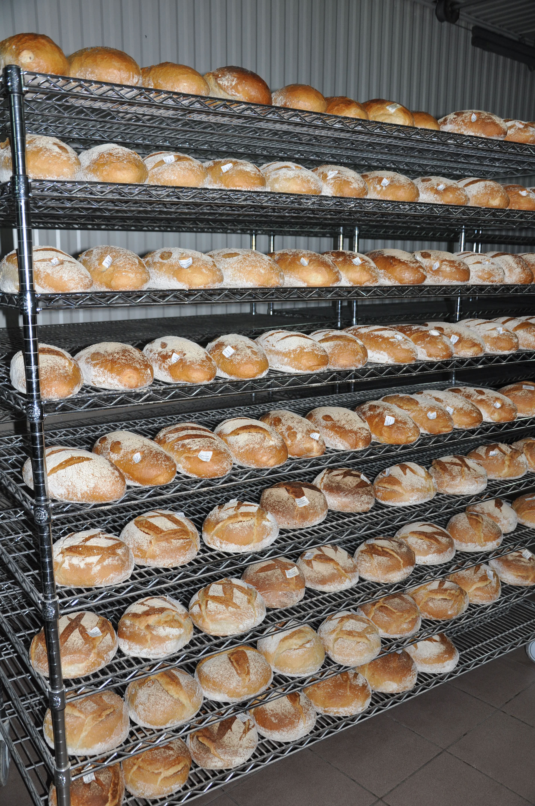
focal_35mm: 33
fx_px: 737
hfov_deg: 39.9
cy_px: 403
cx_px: 268
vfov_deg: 57.3
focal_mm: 22
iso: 320
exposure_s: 1/60
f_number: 3.8
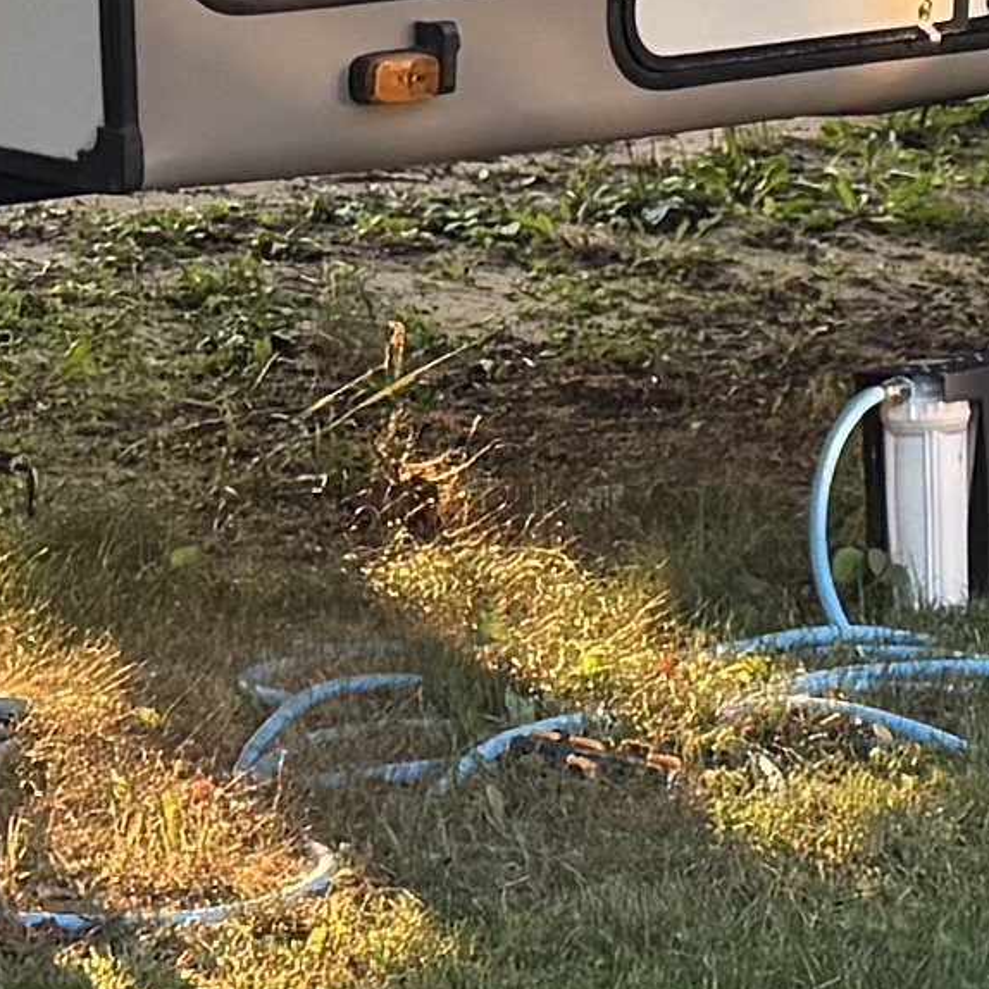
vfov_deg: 8.1
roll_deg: -4.0
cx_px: 1511
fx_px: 6820
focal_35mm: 211
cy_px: -510
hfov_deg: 8.1
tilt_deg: -3.1
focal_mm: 6.76
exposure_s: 1/501
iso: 100
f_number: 1.78
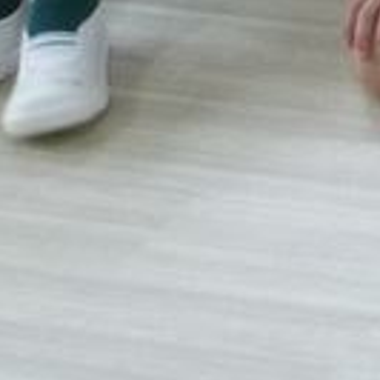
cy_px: -829
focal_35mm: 212
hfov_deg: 6.6
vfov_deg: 7.2
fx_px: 2633
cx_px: 1526
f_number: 2.8
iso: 250
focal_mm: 4.5
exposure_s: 1/30
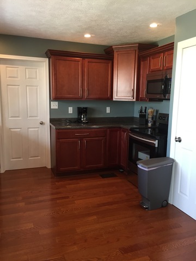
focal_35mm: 29
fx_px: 219
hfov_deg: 48.2
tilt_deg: -8.3
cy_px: 130
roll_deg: -0.4
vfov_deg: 61.7
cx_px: 98
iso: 80
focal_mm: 4.15
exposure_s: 1/30
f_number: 2.2
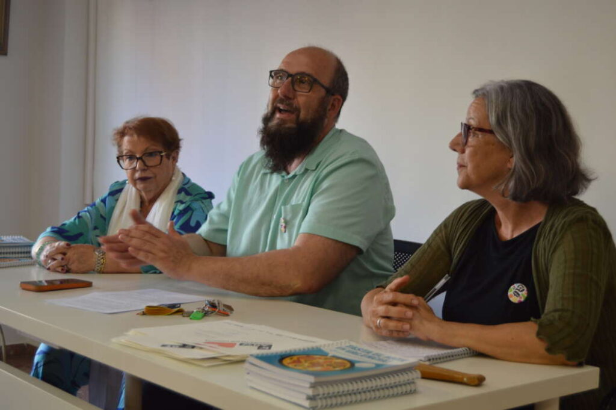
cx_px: 308
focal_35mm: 52
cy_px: 205
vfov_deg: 25.7
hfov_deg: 37.9
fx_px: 898
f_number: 4.5
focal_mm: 35
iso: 400
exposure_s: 1/60
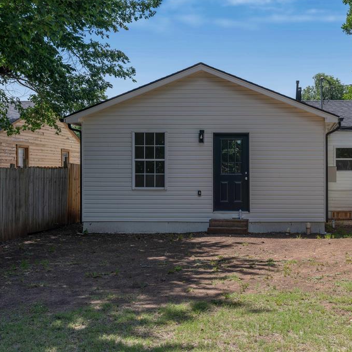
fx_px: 518
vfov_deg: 37.6
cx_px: 265
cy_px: 175
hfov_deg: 36.6
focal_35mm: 45
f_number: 7.1
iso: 100
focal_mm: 35
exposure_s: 1/250
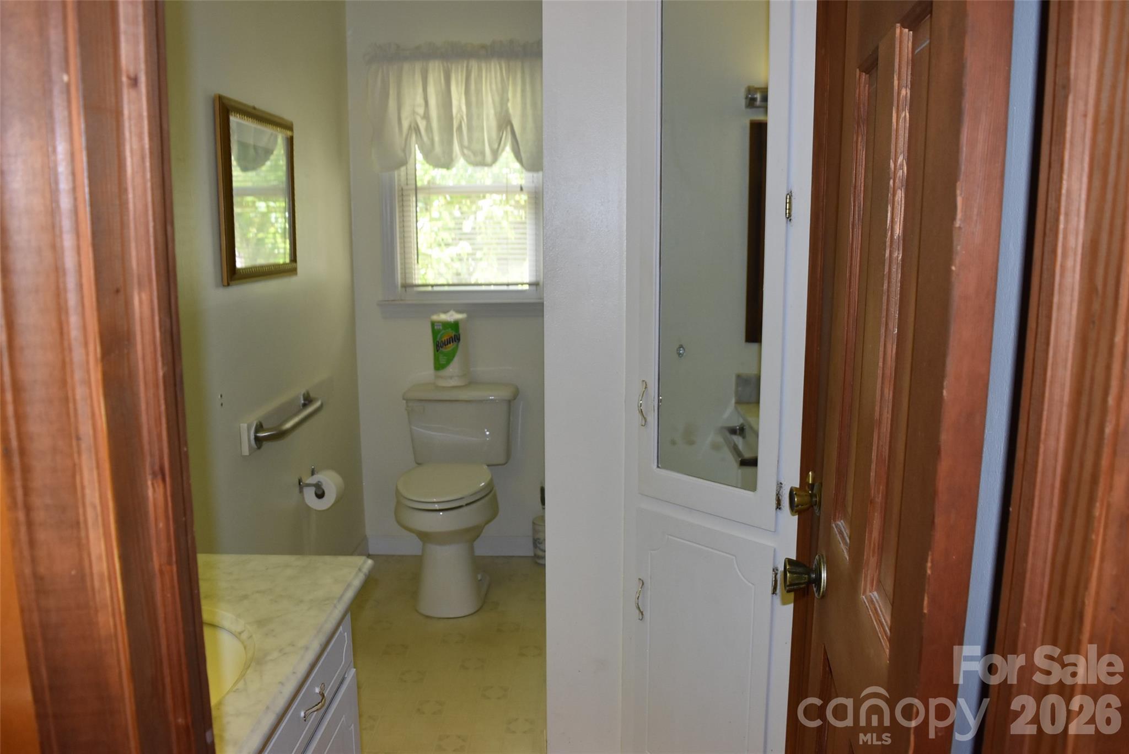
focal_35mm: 27
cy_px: 377
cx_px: 564
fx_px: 847
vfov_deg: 48.0
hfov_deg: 67.4
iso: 800
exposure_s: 1/100
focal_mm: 18
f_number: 5
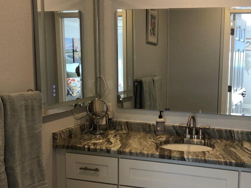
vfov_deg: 31.4
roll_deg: -1.5
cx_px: 184
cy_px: 109
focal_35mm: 46
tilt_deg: -8.2
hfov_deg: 40.3
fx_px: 333
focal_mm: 3.99
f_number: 1.8
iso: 25
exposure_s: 1/30
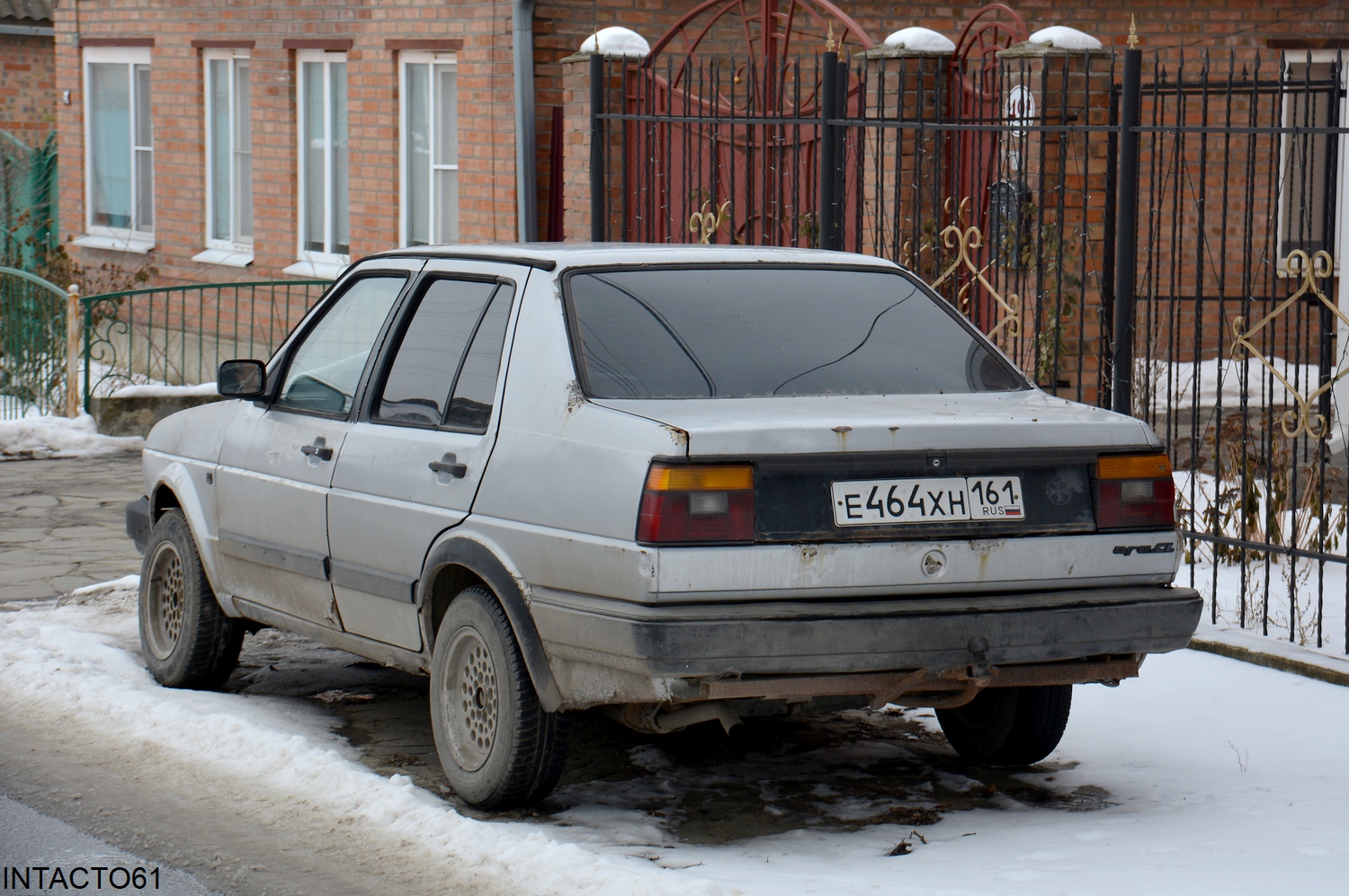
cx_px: 674
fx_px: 3481
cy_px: 448
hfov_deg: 21.9
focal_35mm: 93
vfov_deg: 14.7
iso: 200
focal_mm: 62
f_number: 8
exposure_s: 1/250
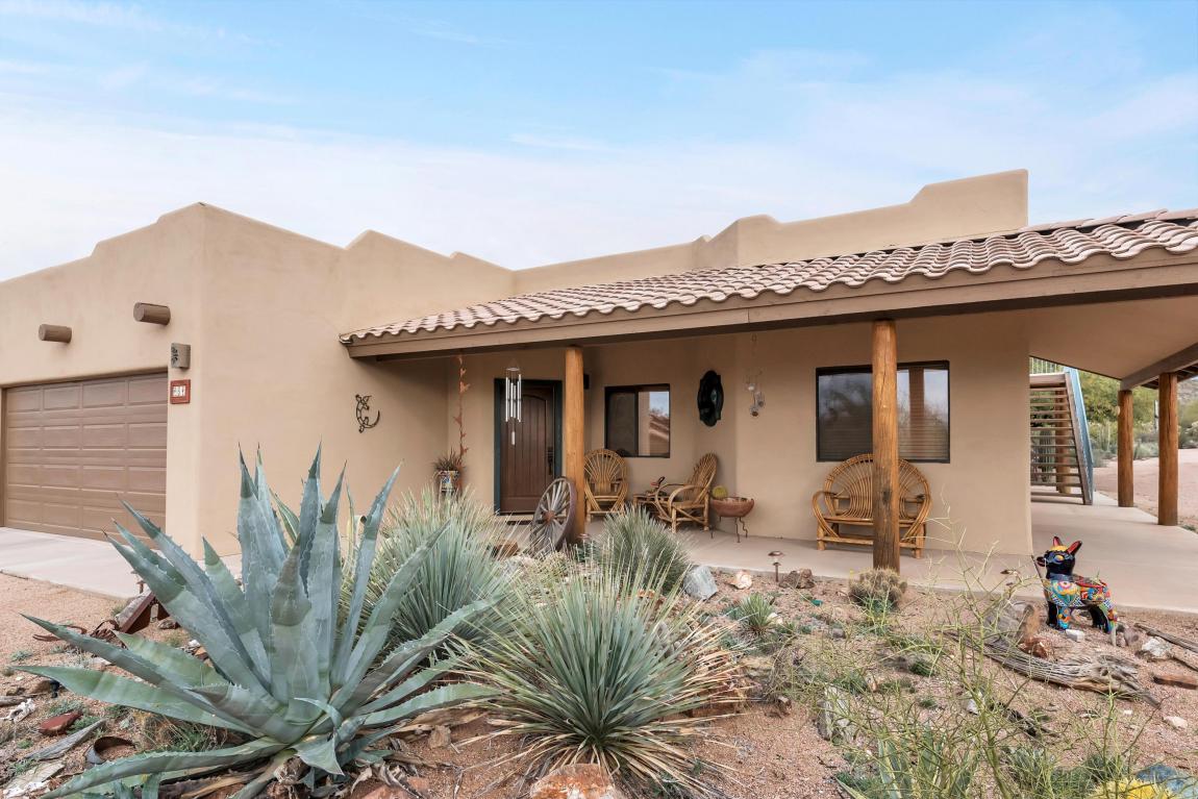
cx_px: 599
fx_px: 599
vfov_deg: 67.4
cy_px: 400
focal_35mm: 18
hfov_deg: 90.0
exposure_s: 1/500
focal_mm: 18
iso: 640
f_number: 11
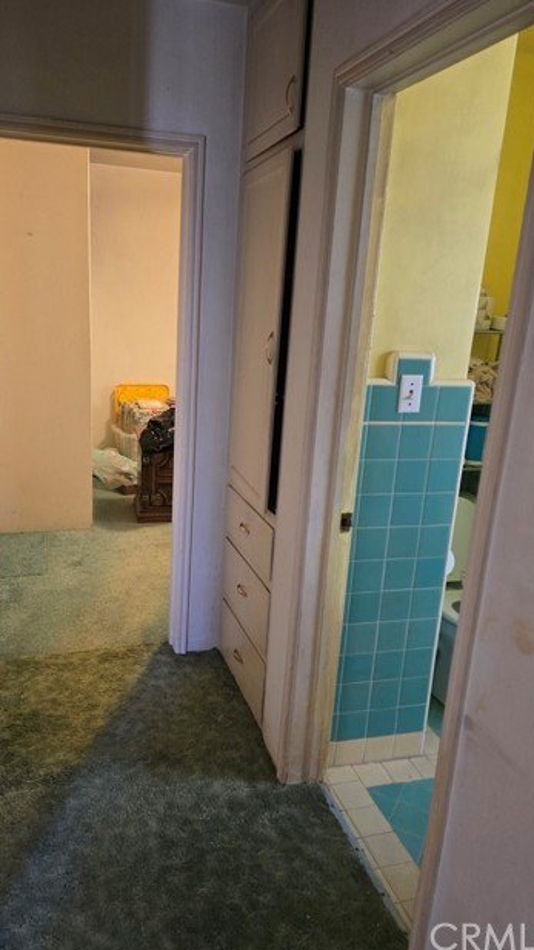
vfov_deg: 71.9
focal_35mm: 26
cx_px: 234
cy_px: 467
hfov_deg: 44.3
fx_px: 655
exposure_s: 1/60
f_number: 1.7
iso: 1000
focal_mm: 6.3
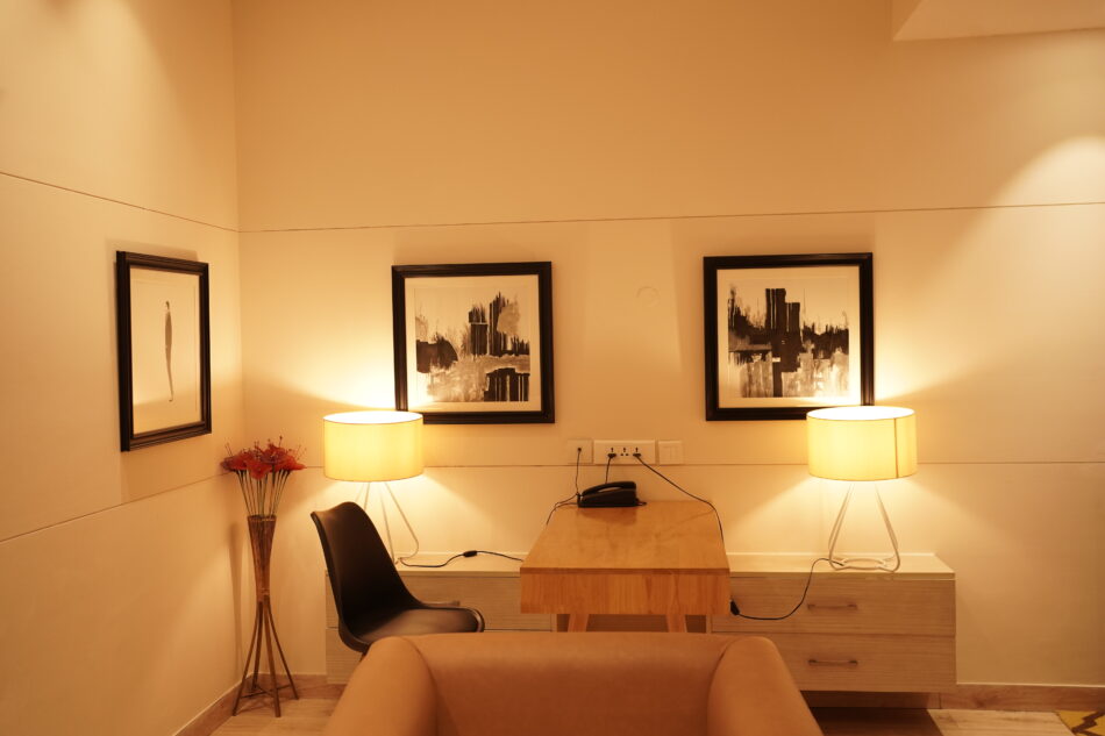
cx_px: 552
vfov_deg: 37.8
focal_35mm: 35
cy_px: 368
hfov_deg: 54.4
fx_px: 1074
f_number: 4
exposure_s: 1/160
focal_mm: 35
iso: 1600
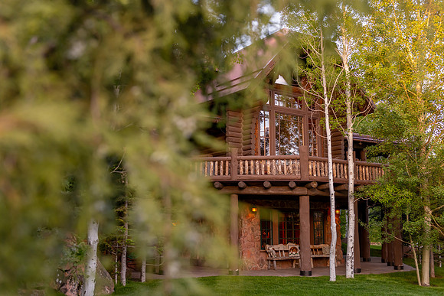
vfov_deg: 31.9
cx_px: 222
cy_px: 148
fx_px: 518
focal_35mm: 42
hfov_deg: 46.4
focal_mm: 42
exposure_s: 1/200
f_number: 4
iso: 1250
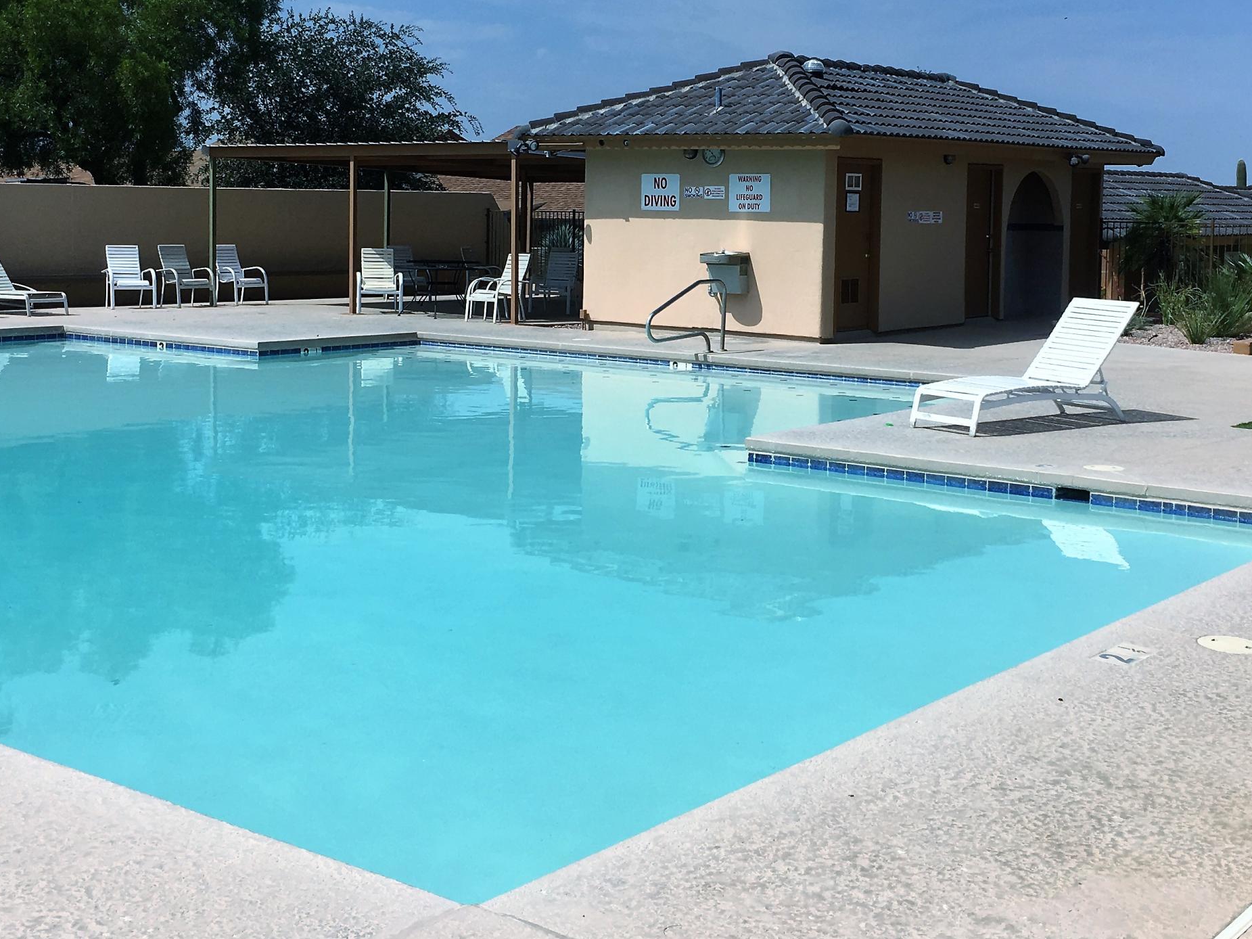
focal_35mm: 47
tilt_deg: -4.4
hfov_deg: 40.4
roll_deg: -1.1
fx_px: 1700
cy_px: 338
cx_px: 674
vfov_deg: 30.7
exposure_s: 1/3344
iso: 25
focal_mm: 4.15
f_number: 2.2
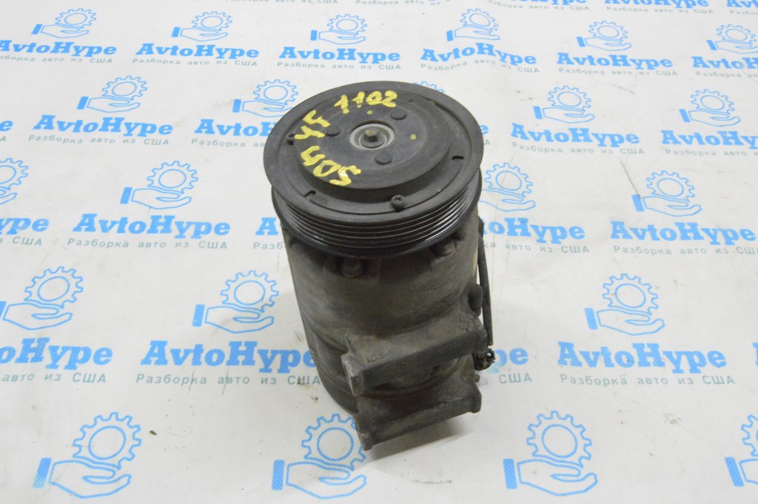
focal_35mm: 34
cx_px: 379
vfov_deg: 38.3
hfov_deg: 55.1
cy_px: 252
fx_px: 726
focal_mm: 23
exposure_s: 1/15
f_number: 20
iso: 6400
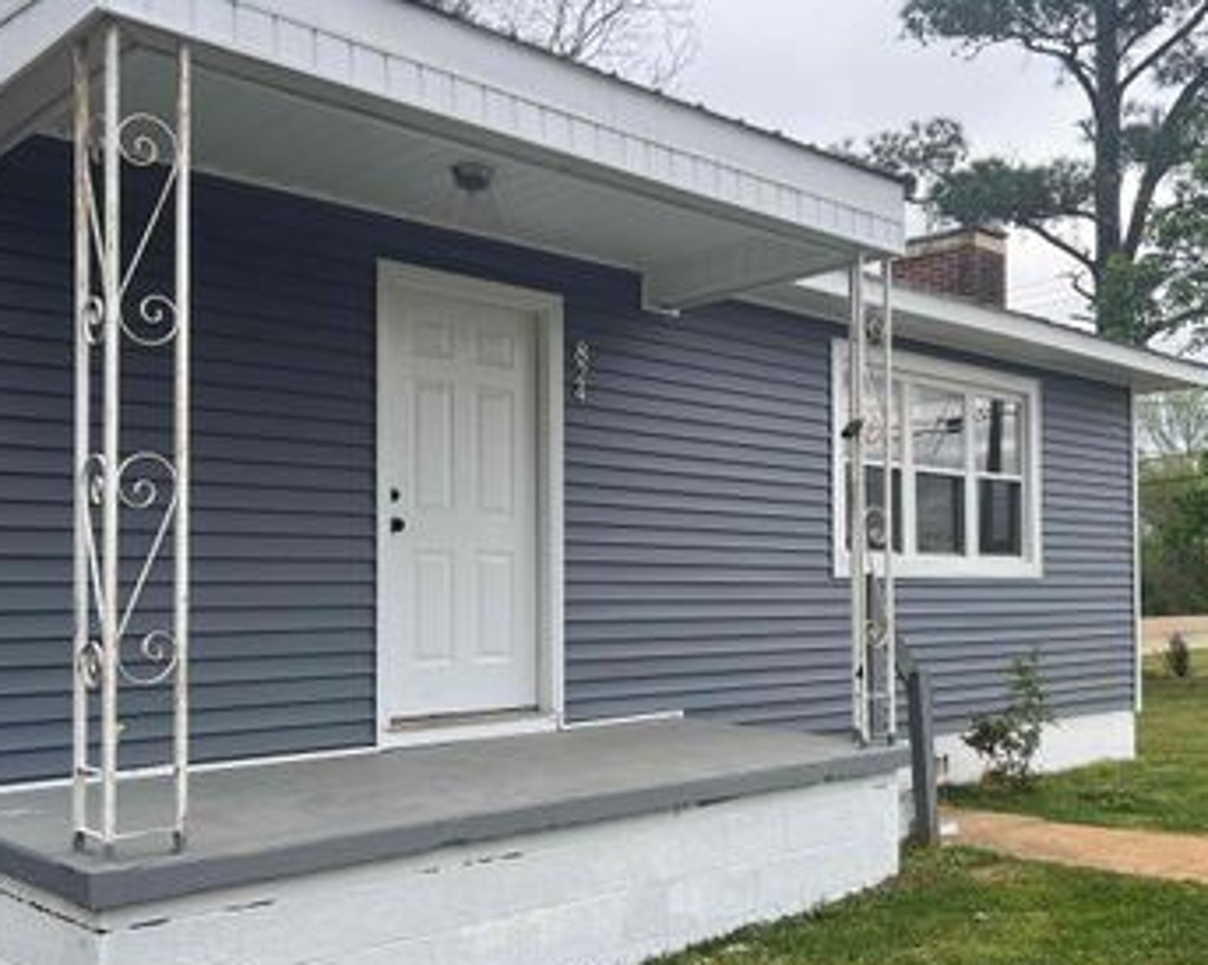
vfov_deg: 40.0
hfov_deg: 49.0
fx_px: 1322
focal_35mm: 37
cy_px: 548
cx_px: 690
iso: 50
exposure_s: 1/2208
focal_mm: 5.7
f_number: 1.5
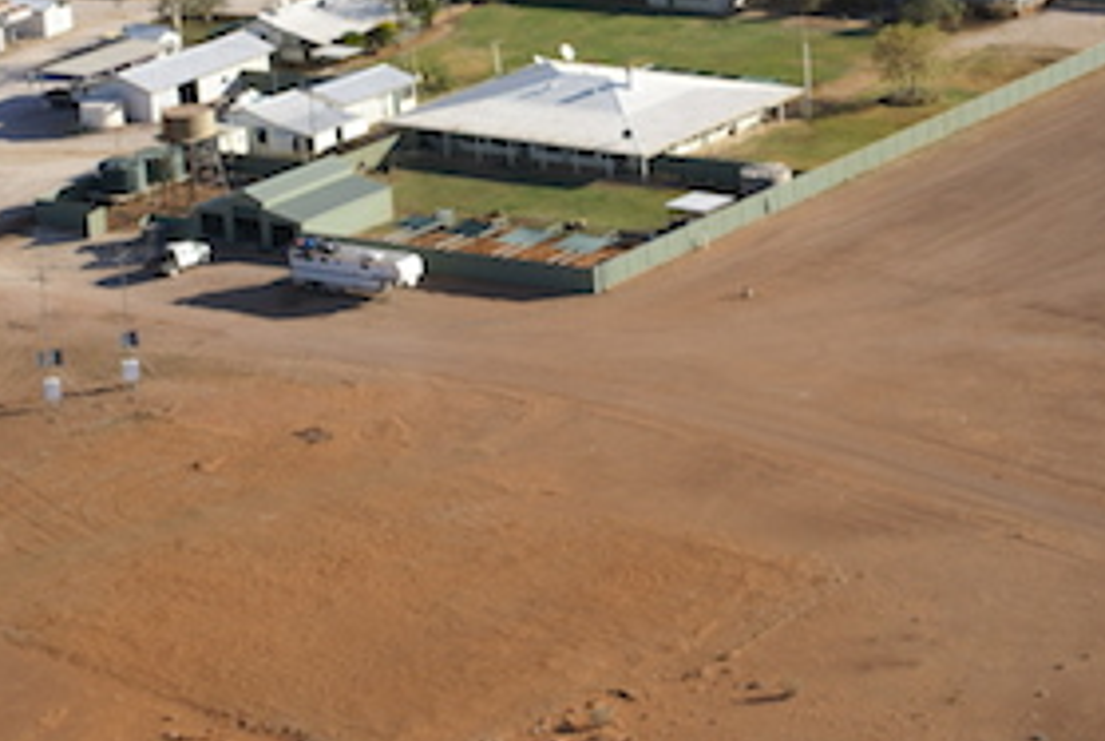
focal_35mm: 129
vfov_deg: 10.6
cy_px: 77
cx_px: 511
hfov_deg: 15.9
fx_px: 3966
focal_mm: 40
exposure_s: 1/160
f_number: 9
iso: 100
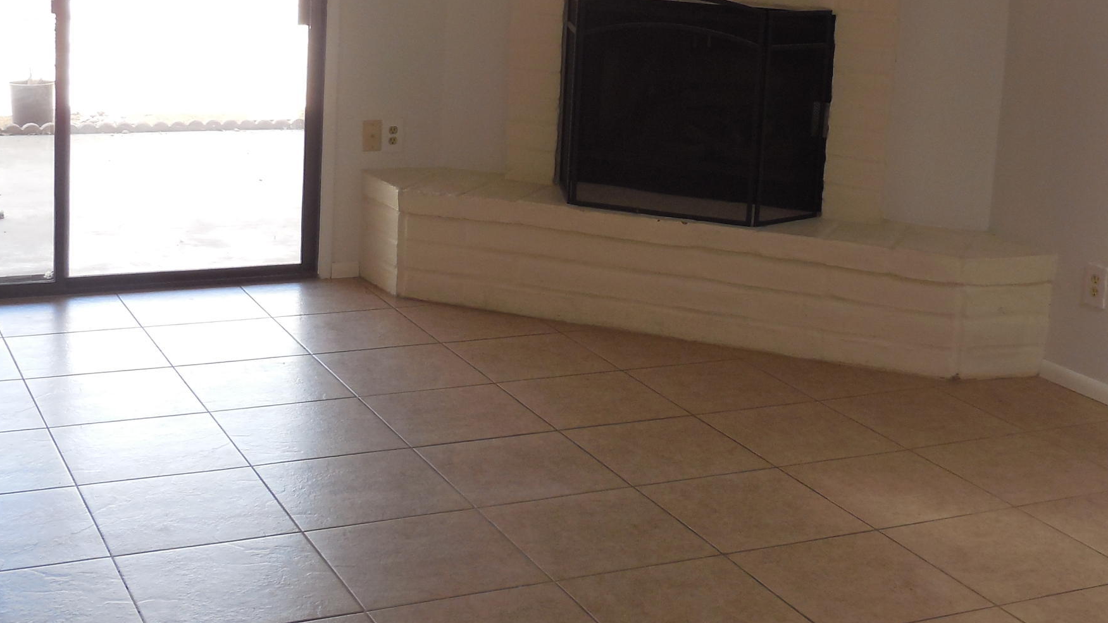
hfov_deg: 37.2
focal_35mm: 56
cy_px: 133
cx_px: 557
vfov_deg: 21.2
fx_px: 1645
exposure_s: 1/40
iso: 125
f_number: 3.2
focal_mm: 5.3
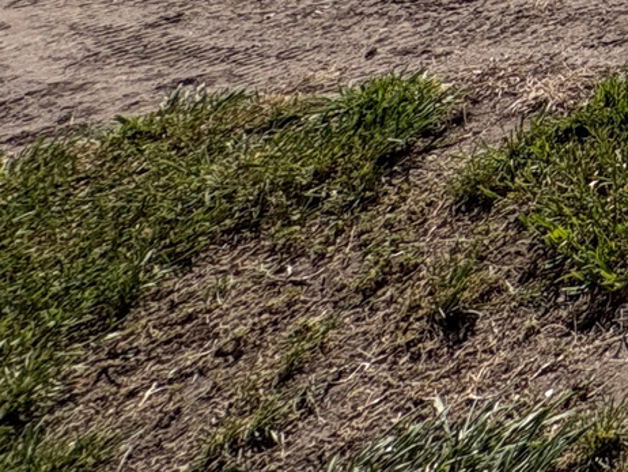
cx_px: 1361
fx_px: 1125
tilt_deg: -0.1
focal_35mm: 62
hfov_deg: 17.3
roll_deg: +0.6
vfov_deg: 16.9
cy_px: -499
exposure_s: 1/2674
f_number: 2.2
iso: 50
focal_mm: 2.22
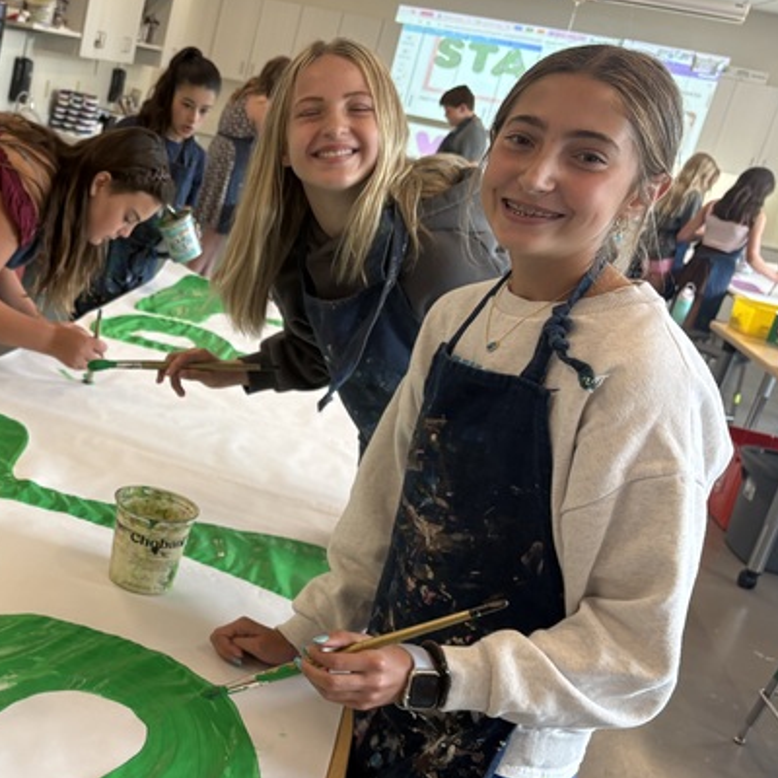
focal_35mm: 46
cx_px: 49
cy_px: 445
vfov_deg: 36.7
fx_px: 1170
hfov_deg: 34.3
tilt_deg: -18.8
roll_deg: -10.2
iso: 100
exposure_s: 1/60
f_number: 1.6
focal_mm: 5.96
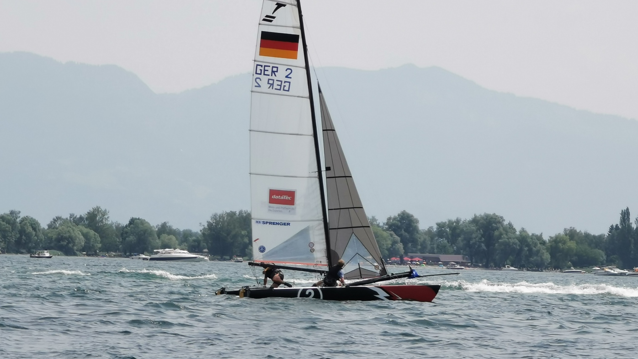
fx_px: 3197
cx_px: 319
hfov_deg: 11.4
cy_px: 191
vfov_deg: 6.4
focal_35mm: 189
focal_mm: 14.46
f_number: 3.4
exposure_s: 1/689
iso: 50
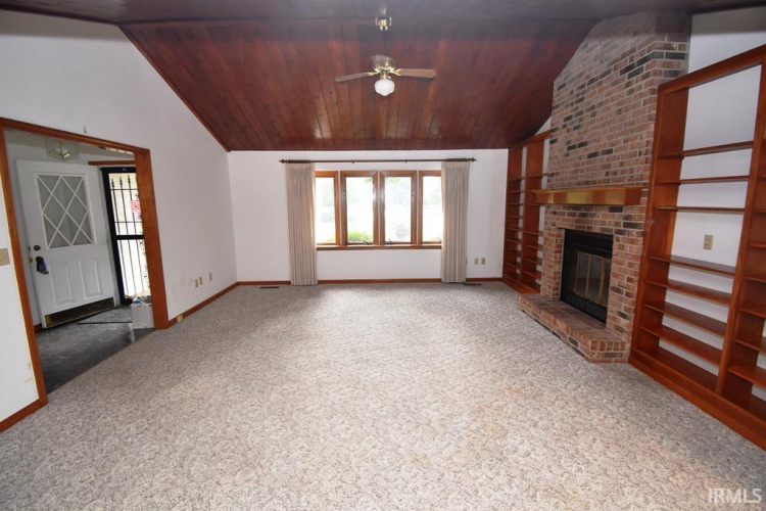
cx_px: 383
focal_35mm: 15
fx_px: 319
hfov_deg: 100.4
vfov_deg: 77.3
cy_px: 256
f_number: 5
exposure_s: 1/100
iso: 800
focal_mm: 10
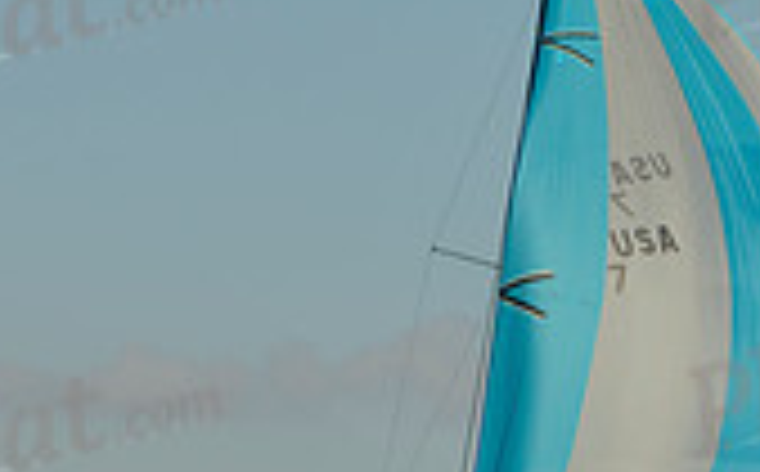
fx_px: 9057
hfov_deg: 4.8
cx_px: 456
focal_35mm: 438
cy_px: 638
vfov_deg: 3.0
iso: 200
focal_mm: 125
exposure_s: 1/800
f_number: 7.1
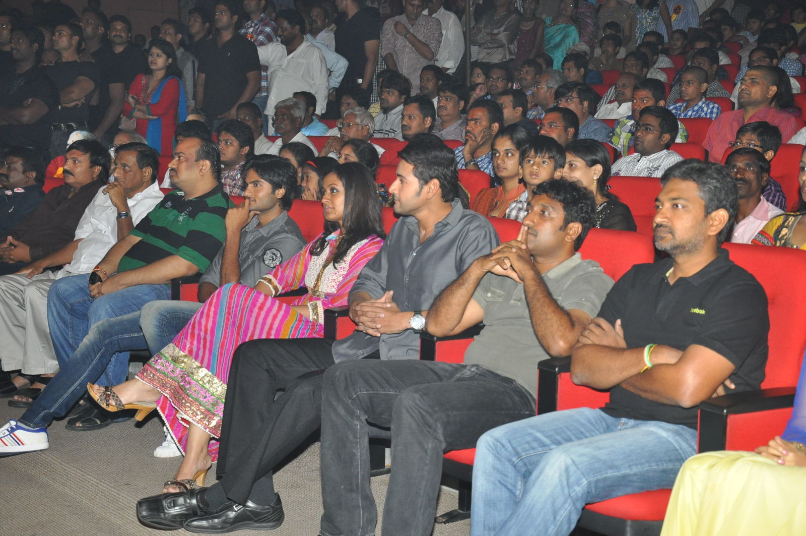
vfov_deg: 23.7
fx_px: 1275
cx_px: 403
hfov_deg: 35.1
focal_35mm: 57
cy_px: 268
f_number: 5.6
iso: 800
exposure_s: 1/80
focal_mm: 38
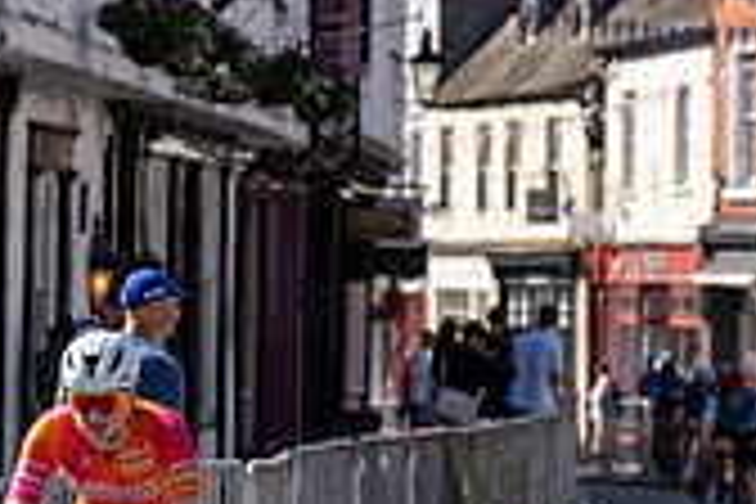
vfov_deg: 5.0
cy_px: 430
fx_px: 5733
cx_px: 225
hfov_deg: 7.5
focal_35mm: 273
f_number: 3.5
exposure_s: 1/1000
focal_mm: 79
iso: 100
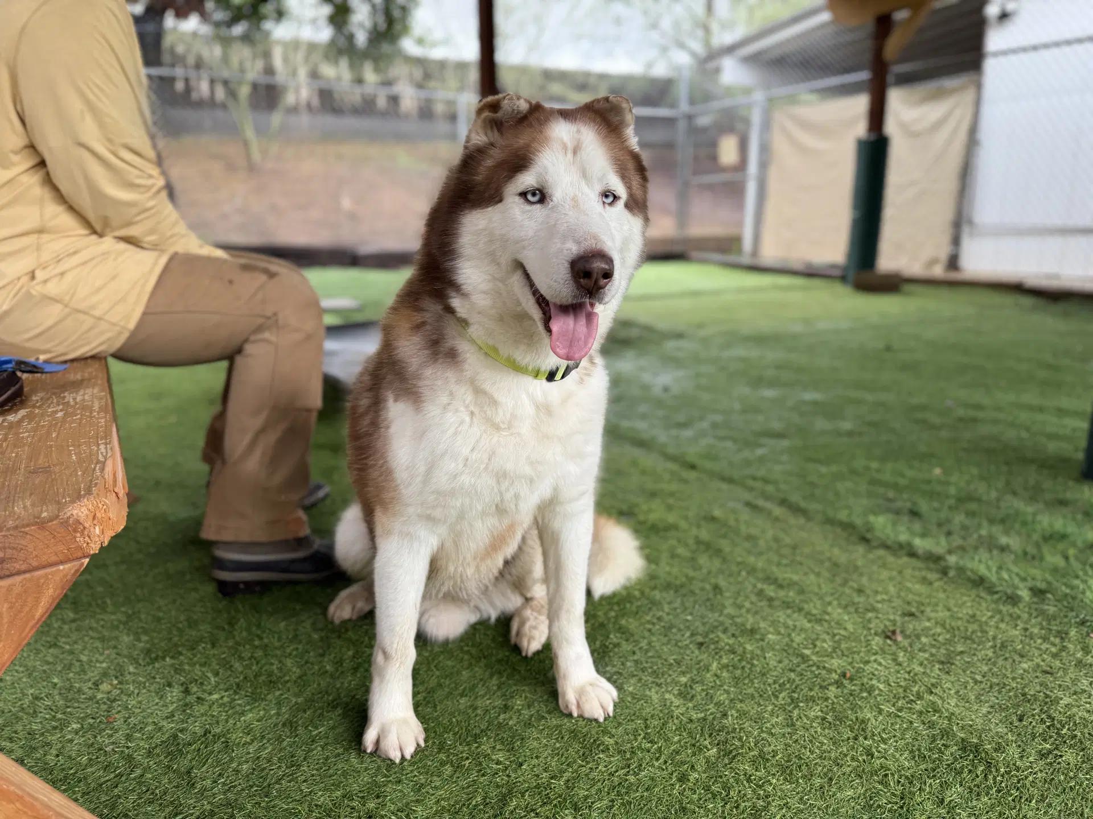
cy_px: 410
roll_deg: +2.7
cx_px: 546
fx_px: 758
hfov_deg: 71.6
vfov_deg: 56.8
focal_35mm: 24
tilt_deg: -12.2
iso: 64
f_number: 1.78
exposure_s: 1/121
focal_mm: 6.76
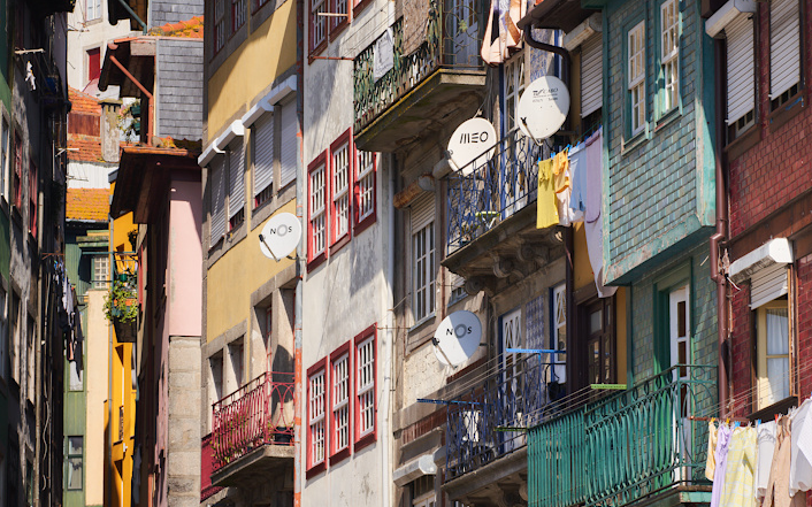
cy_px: 266
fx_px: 4315
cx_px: 454
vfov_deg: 6.7
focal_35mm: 195
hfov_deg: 10.7
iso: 200
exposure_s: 1/250
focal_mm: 135
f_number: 11
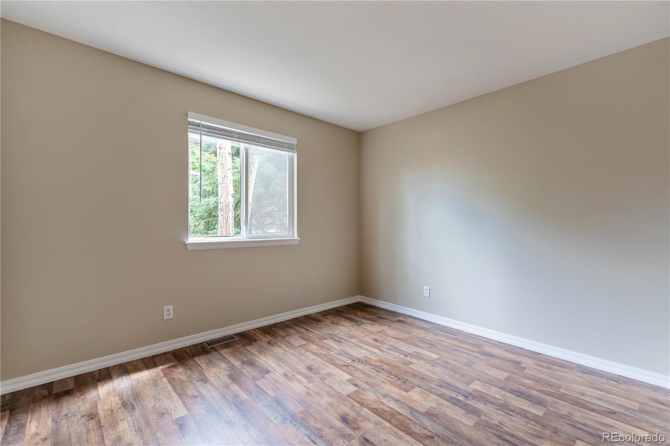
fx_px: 298
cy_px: 223
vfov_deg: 73.7
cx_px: 335
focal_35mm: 16
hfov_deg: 96.7
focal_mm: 16
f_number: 6.3
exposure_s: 1/250
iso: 500
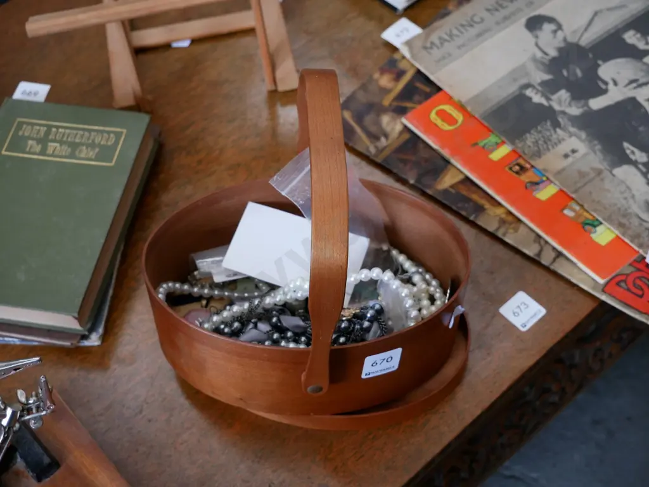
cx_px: 324
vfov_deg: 31.5
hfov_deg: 41.2
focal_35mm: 46
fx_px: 862
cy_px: 244
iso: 800
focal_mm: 23
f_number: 4.3
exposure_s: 1/60
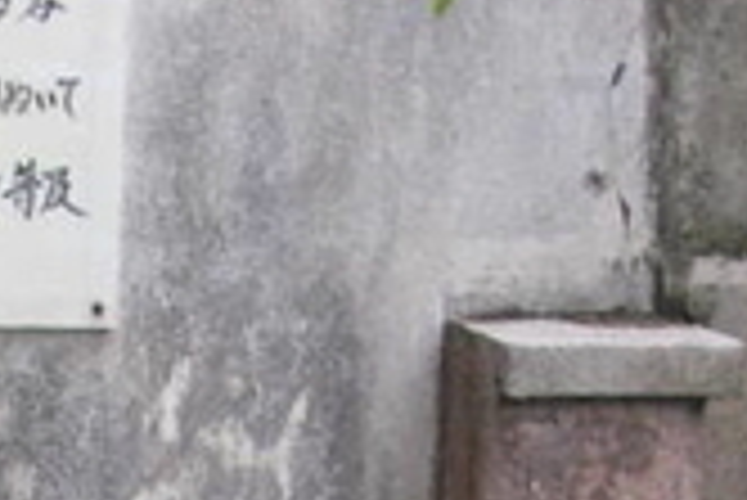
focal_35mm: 190
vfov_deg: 7.0
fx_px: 3946
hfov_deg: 10.6
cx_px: -162
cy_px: 1018
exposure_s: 1/50
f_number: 3.3
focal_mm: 6.3
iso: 80
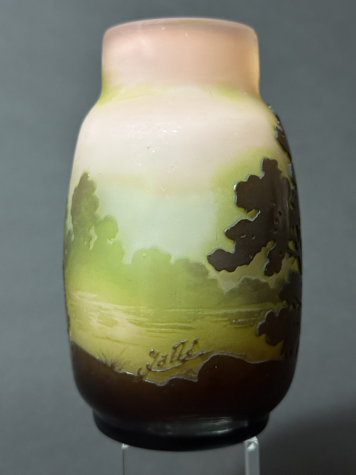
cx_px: 178
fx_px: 658
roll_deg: -0.8
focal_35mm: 48
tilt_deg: -4.5
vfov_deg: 39.7
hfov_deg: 30.3
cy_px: 238
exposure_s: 1/33
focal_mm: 6.86
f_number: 1.78
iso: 250
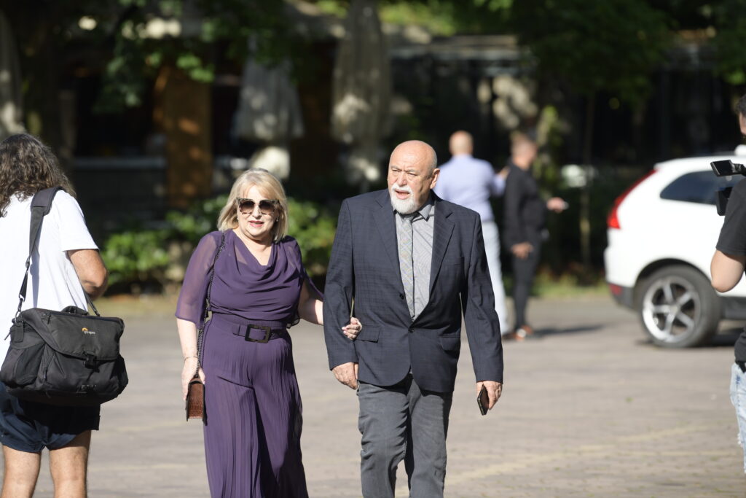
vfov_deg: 6.9
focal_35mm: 200
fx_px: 4145
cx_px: 373
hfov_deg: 10.3
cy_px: 249
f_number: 4
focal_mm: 200
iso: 320
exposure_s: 1/2000
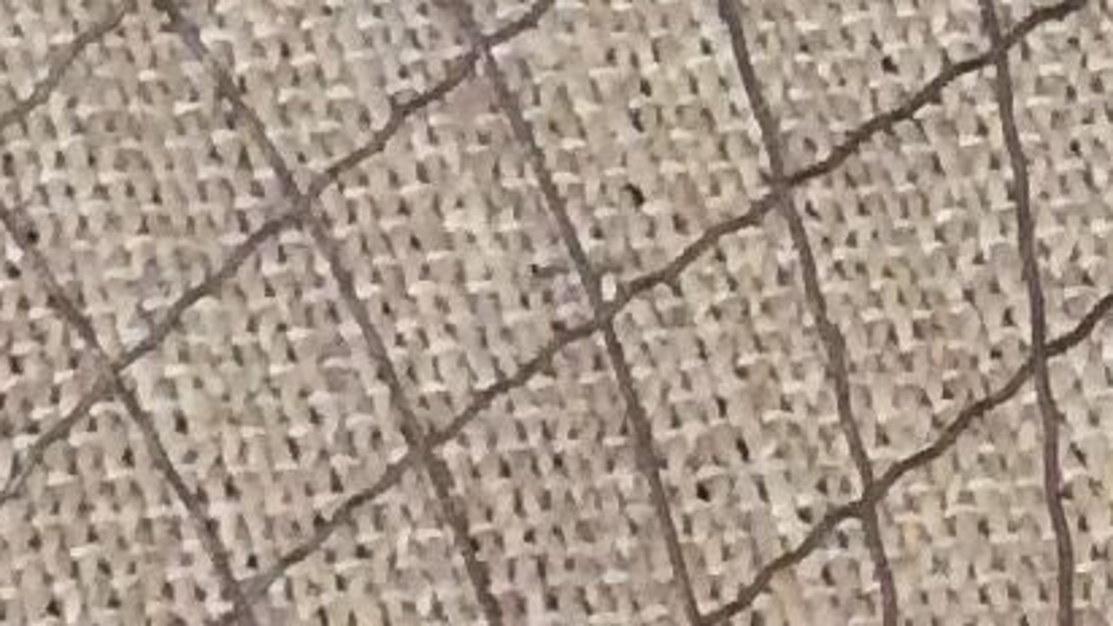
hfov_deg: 9.7
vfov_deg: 5.4
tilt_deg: -47.4
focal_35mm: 219
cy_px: 1209
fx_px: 6465
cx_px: -276
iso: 320
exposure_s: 1/17
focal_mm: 3.3
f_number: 2.4
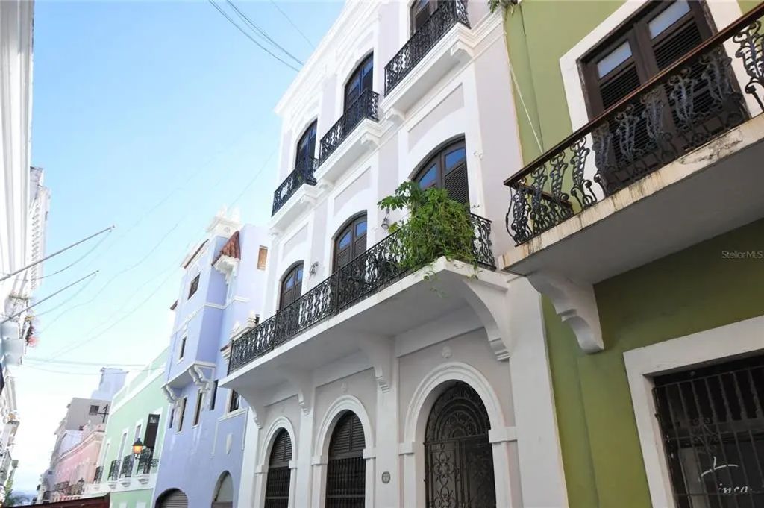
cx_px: 382
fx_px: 509
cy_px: 254
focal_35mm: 24
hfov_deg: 73.8
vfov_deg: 53.1
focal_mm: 16
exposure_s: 1/640
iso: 1250
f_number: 13
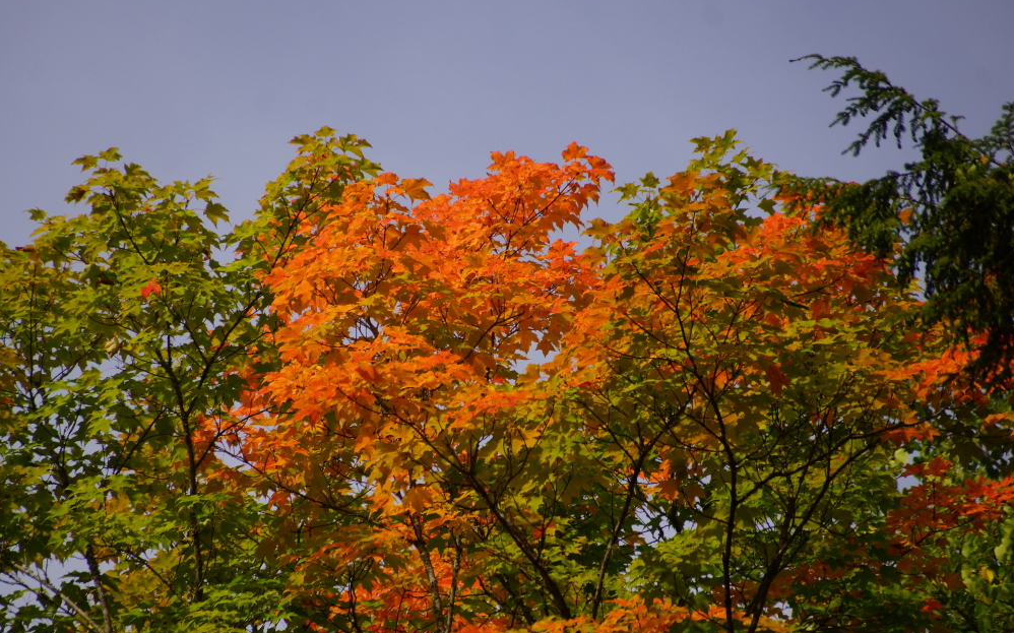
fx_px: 10581
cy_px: 311
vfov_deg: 3.4
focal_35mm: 383
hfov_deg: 5.5
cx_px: 507
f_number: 6.3
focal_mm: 250
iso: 250
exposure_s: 1/400
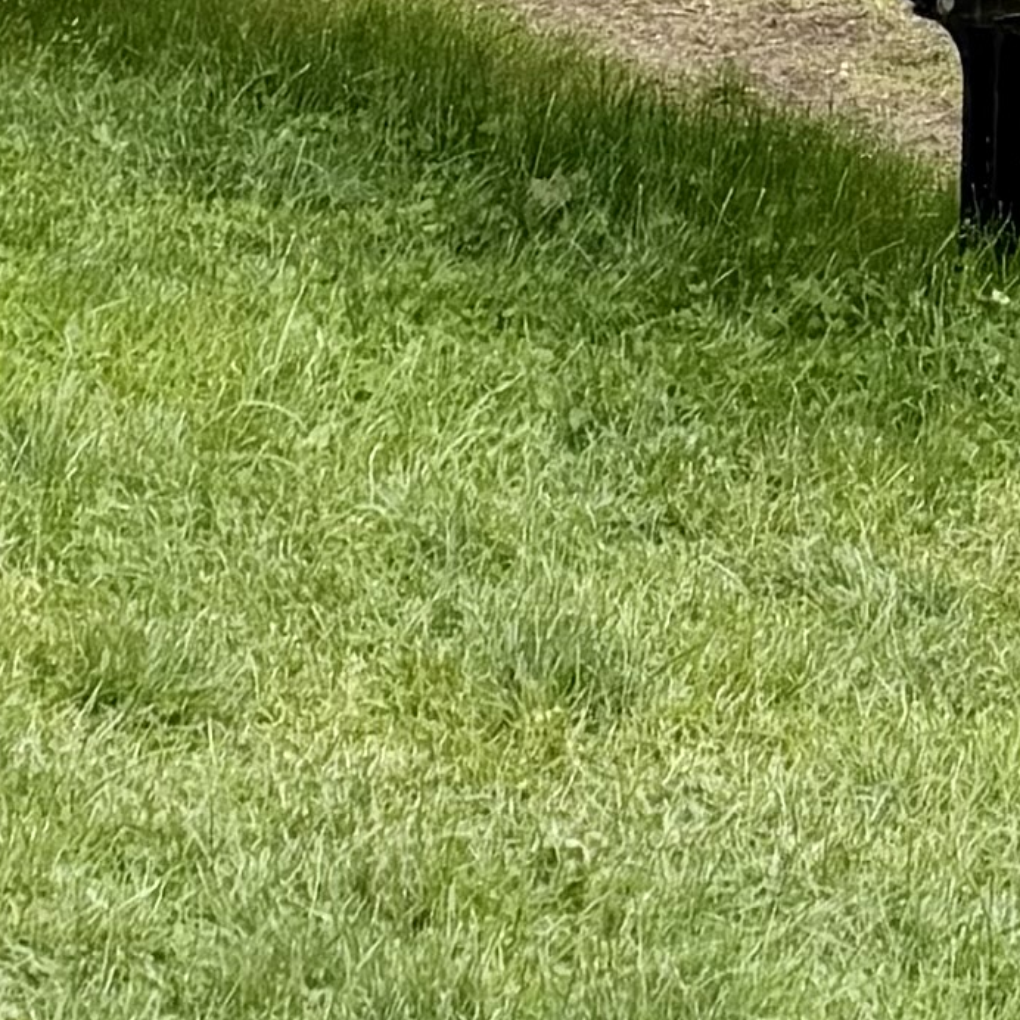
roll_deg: +1.2
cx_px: 1419
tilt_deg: +9.7
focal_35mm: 175
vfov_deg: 7.7
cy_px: -2665
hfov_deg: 9.8
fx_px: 5834
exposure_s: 1/878
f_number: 1.78
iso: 100
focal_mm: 6.76
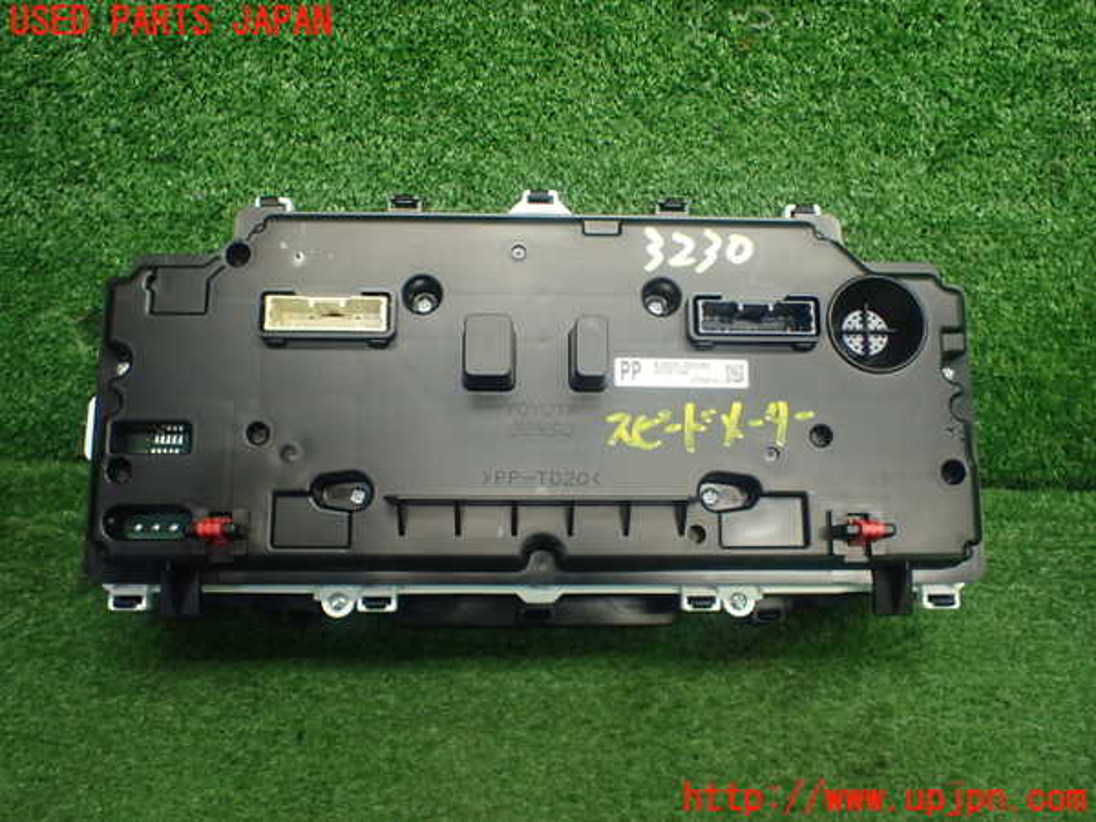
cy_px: 411
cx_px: 548
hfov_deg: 60.0
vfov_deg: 46.8
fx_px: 950
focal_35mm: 30
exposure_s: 1/125
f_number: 2.3
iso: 500
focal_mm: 5.4
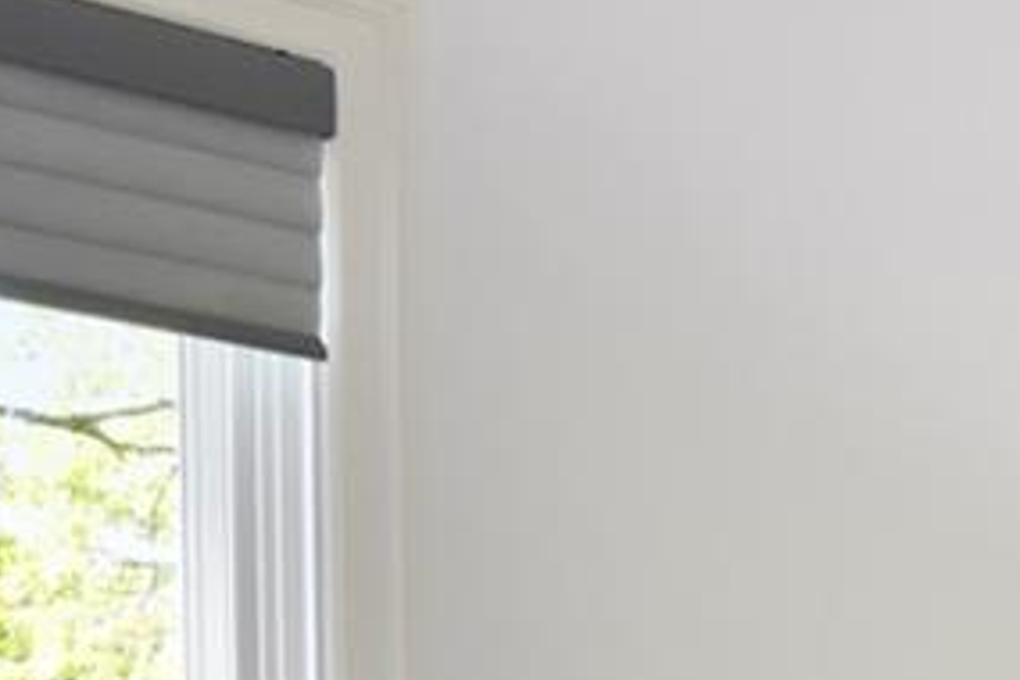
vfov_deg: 10.7
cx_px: 2133
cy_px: 1285
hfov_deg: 14.1
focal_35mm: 119
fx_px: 3360
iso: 640
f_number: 8
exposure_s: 1/50
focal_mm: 11
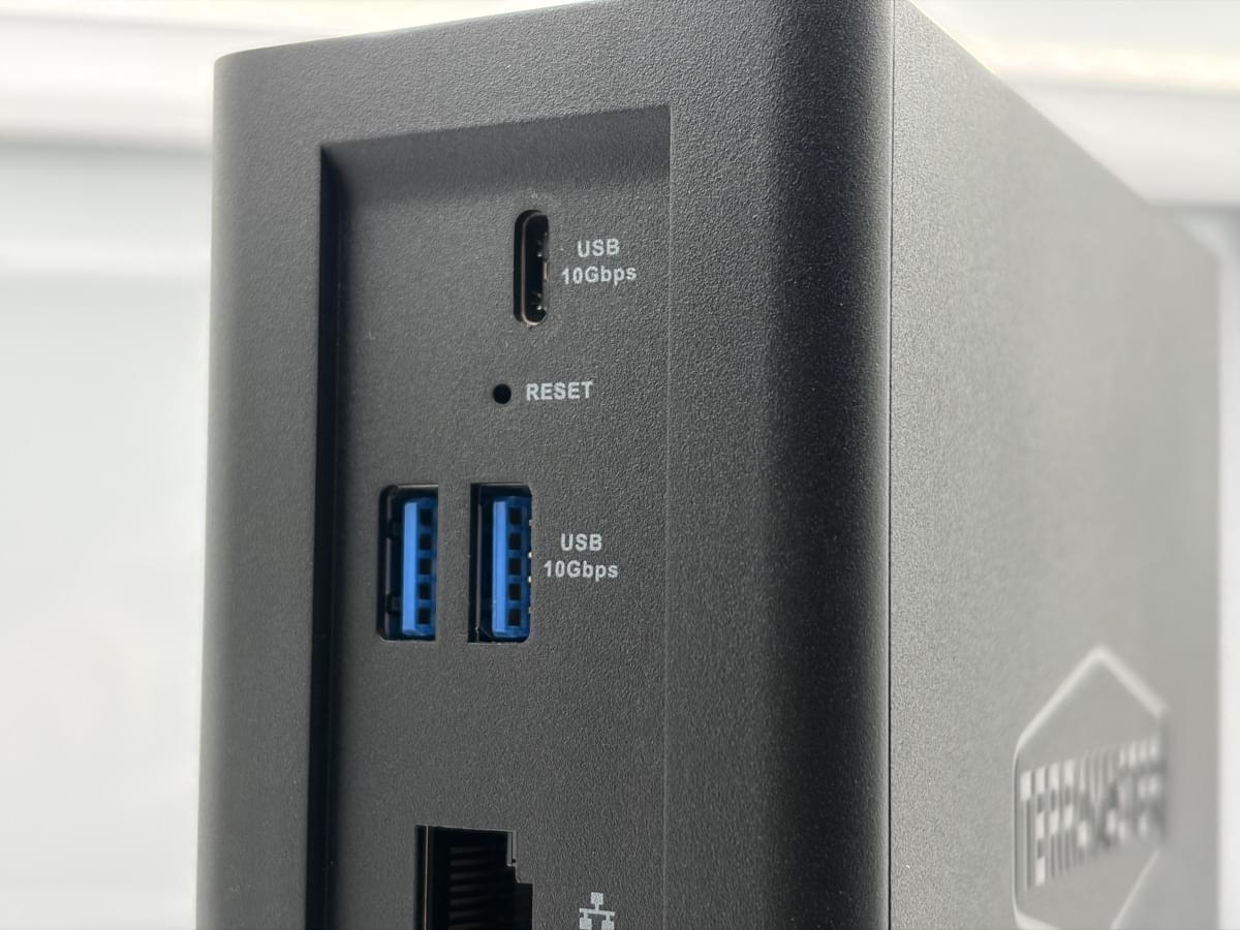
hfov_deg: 36.8
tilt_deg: +5.2
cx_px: 620
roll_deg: +0.4
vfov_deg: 28.0
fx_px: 1863
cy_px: 465
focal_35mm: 52
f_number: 1.6
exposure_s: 1/125
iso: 100
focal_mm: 5.96
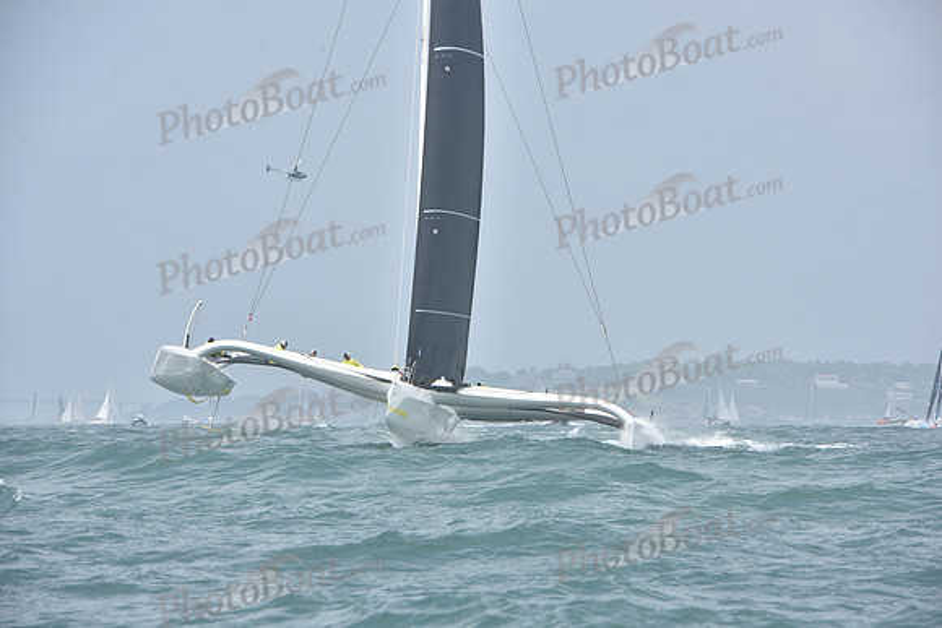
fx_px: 5103
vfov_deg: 7.0
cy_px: 314
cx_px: 471
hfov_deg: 10.5
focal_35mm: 195
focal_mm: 195
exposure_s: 1/800
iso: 400
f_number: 11
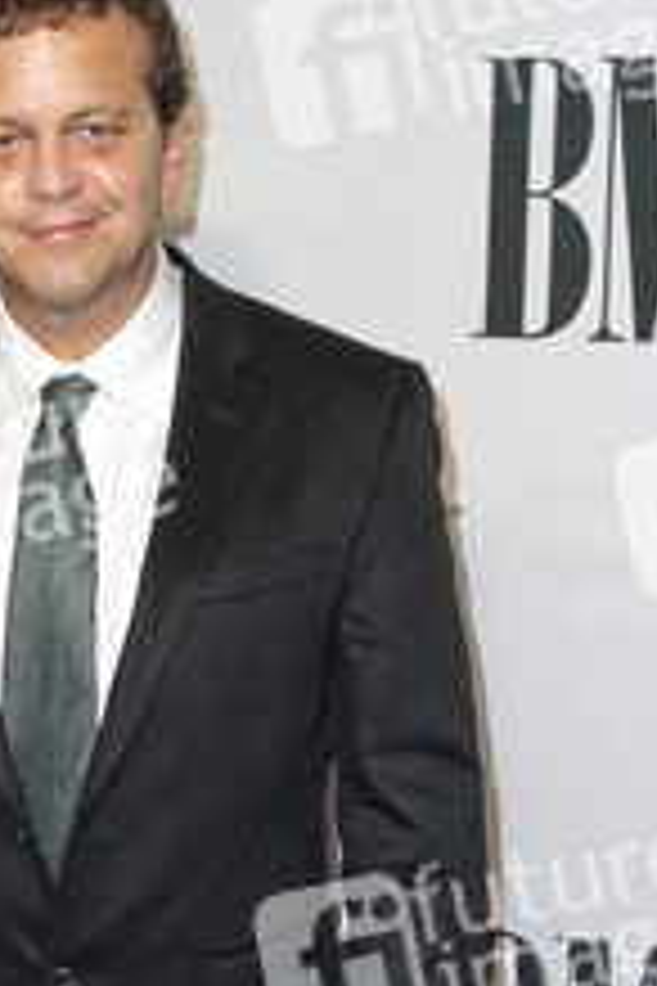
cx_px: 79
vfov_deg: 36.8
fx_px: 1451
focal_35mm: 53
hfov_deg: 24.8
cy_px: 716
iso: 500
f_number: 4
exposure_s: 1/400
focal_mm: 29
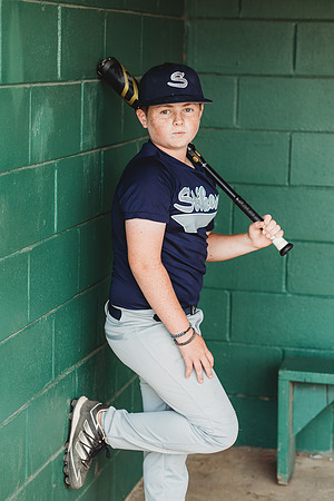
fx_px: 1183
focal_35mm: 85
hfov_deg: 16.1
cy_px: 250
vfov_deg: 23.9
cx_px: 167
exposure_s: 1/80
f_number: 2.8
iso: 100
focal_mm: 85
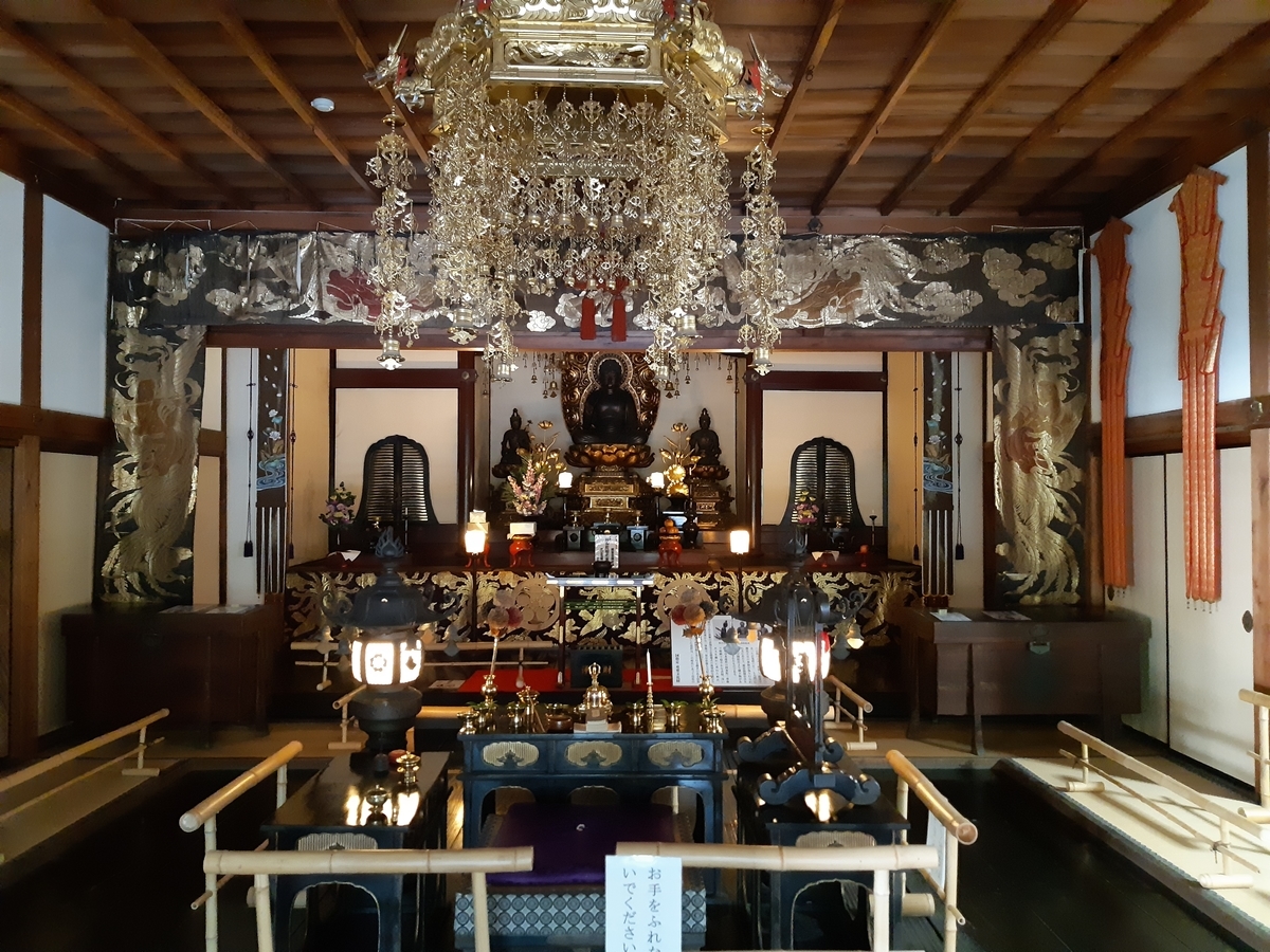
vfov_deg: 53.1
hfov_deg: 67.3
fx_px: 954
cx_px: 635
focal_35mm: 26
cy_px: 476
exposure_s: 1/17
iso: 640
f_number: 1.7
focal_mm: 3.93
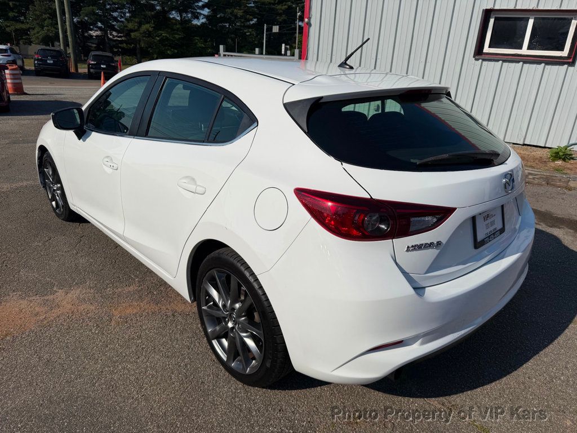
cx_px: 288
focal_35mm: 24
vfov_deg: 56.8
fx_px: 400
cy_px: 216
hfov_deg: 71.6
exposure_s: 1/17544
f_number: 1.78
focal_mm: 6.76
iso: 80
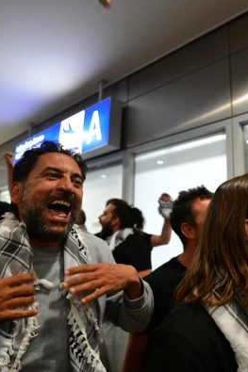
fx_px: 290
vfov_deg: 65.5
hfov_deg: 45.3
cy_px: 194
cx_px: 174
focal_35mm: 28
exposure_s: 1/200
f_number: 3.2
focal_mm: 17
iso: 8000
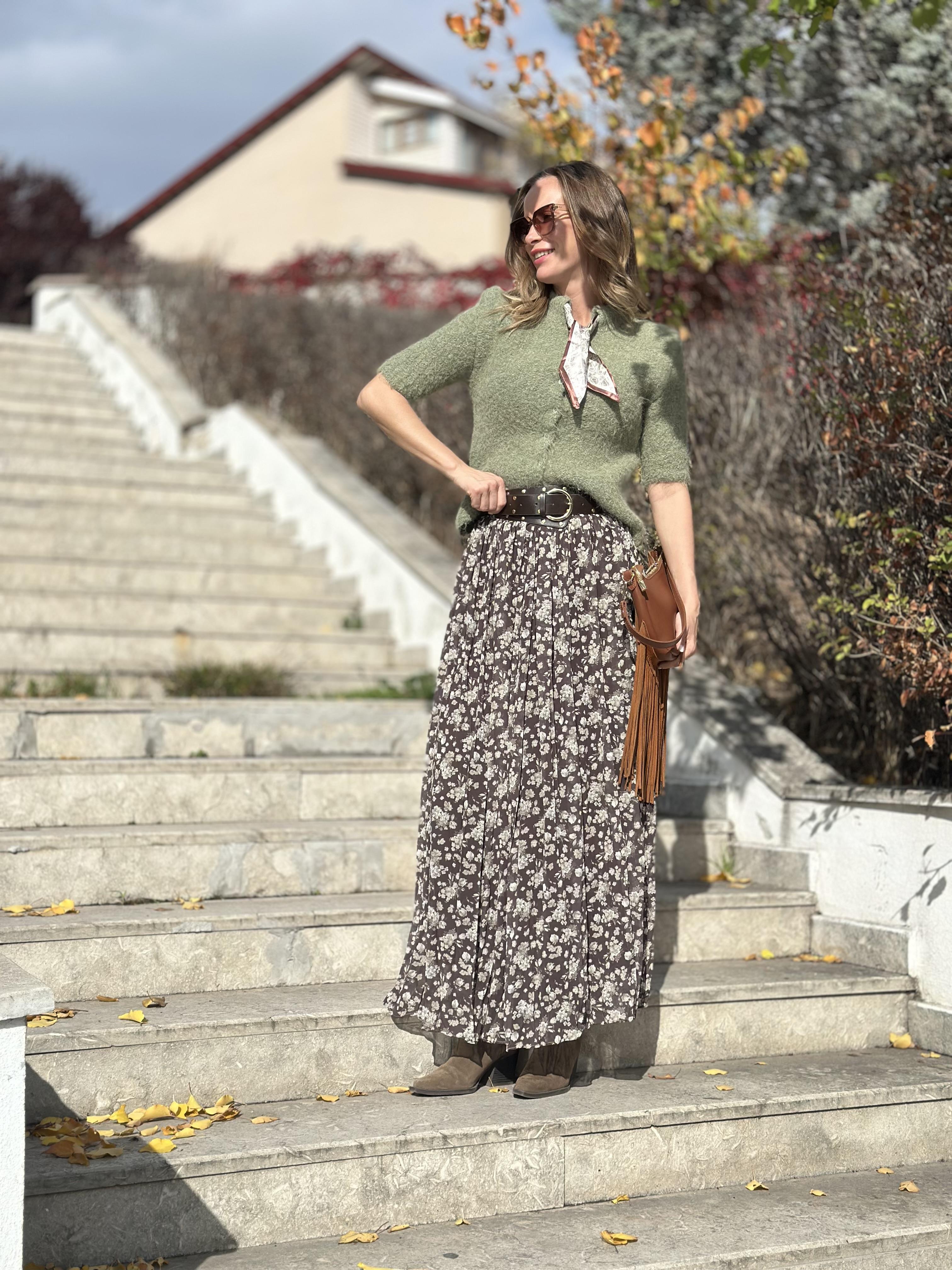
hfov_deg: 30.3
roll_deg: -1.4
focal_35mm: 48
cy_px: 635
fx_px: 1760
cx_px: 476
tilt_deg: +1.1
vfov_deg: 39.7
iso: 100
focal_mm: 6.86
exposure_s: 1/9804
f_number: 1.78
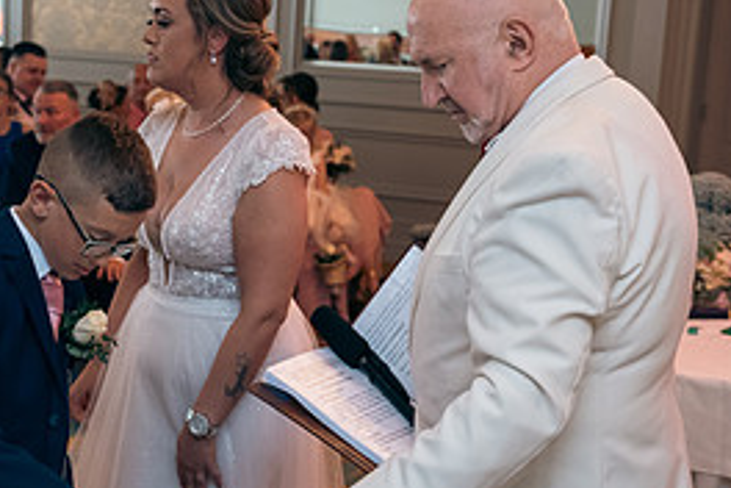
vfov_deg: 17.7
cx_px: 136
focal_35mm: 77
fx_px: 1563
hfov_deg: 25.8
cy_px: 290
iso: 640
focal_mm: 35
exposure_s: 1/160
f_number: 3.5
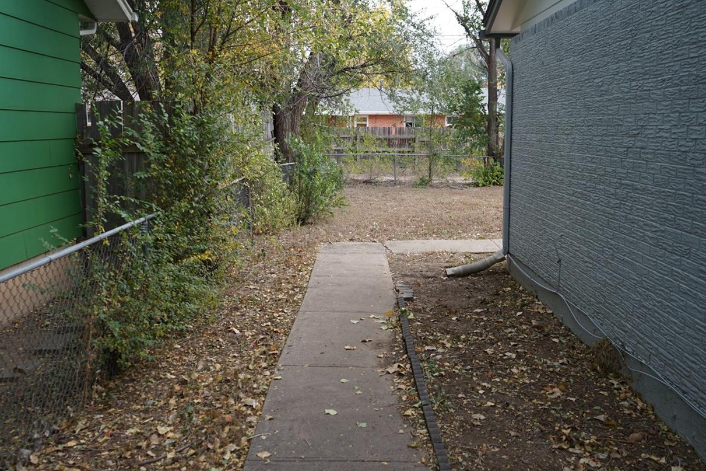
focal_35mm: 37
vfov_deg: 35.9
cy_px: 211
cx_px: 352
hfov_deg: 51.9
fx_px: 725
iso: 250
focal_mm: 28
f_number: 4
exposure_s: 1/160
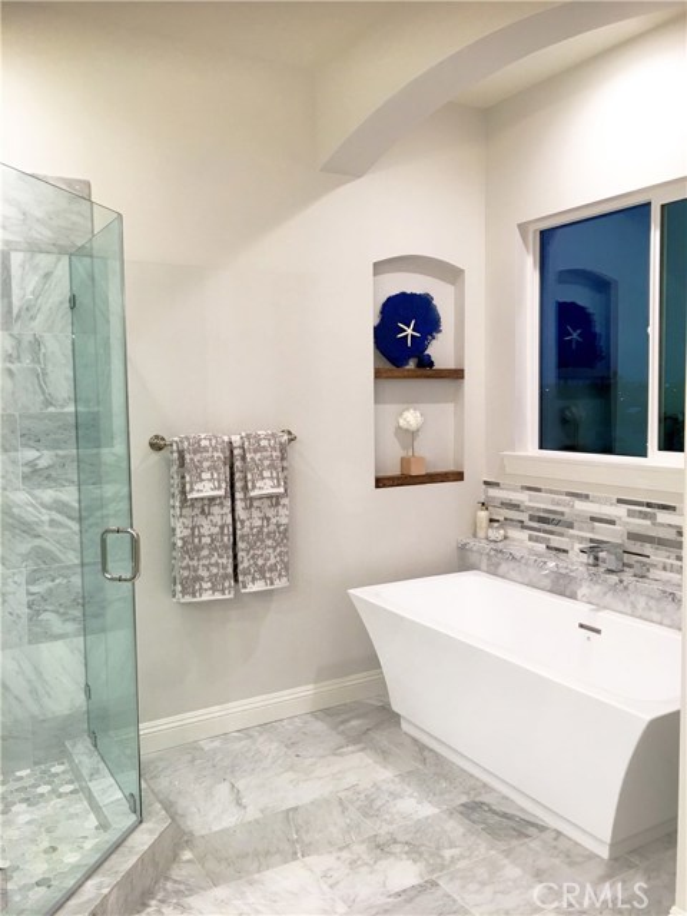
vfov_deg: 61.7
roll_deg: +0.5
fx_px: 767
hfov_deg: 48.2
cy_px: 458
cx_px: 344
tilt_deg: -4.3
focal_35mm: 29
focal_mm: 4.15
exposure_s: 1/15
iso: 32
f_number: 2.2
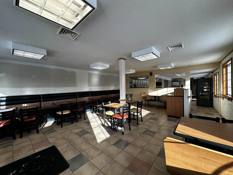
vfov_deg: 85.7
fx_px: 94
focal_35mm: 14
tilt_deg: -0.3
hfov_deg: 102.1
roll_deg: +1.4
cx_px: 116
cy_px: 88
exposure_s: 1/183
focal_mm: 2.22
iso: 40
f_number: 2.2
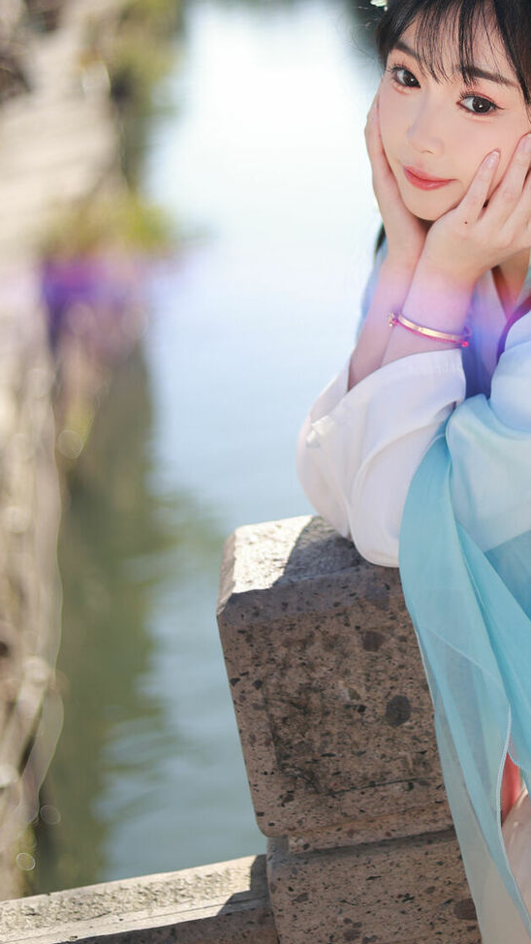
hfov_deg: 14.5
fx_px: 2077
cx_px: 433
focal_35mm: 83
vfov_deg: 25.5
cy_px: 314
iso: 100
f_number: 1.8
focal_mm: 50
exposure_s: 1/1600
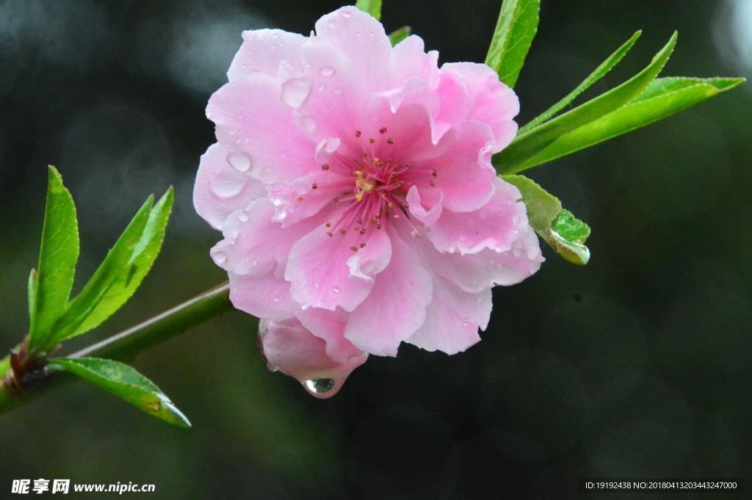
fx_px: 9392
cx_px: 376
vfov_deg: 3.1
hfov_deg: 4.6
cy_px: 250
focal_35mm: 450
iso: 6400
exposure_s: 1/160
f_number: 18
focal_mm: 300
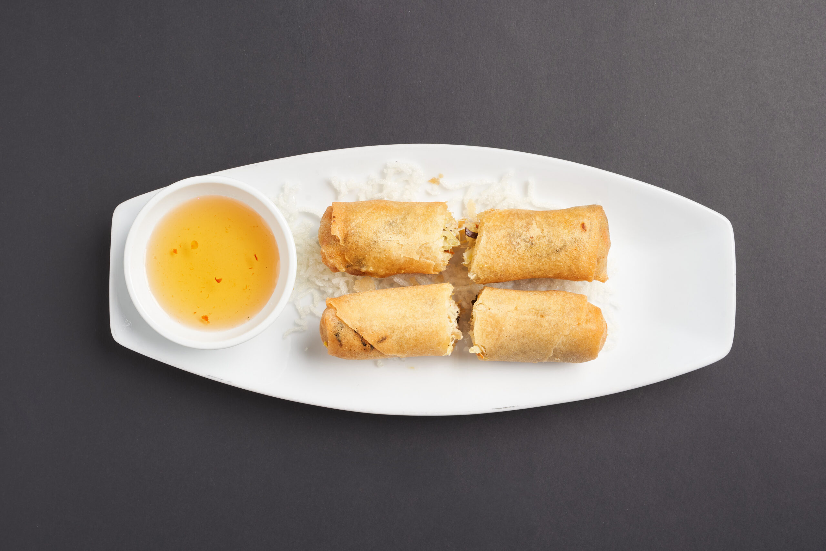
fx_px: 1147
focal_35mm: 50
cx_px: 413
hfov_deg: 39.6
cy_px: 276
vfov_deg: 27.0
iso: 400
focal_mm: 50
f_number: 10
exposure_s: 1/250
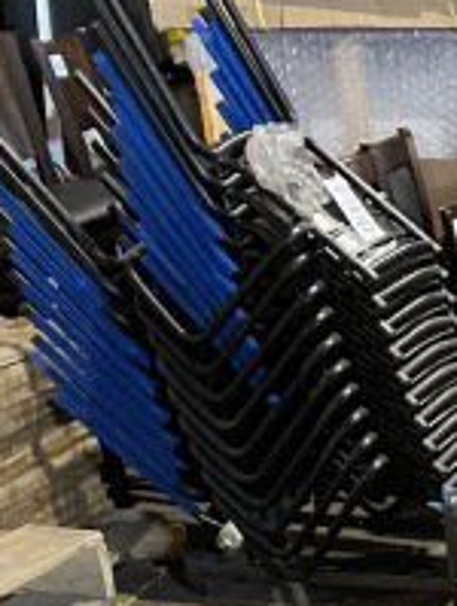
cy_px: 1180
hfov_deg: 12.8
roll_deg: -0.5
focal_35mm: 106
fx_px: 1860
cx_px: 807
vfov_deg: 15.2
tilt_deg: -34.8
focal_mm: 4.25
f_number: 1.8
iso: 500
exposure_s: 1/60
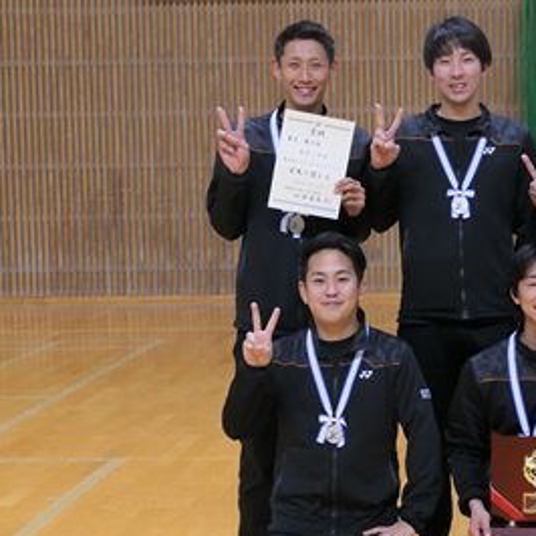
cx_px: 547
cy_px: 316
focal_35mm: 110
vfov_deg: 15.8
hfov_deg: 15.5
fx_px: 1927
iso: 640
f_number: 3.6
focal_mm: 22.94
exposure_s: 1/80
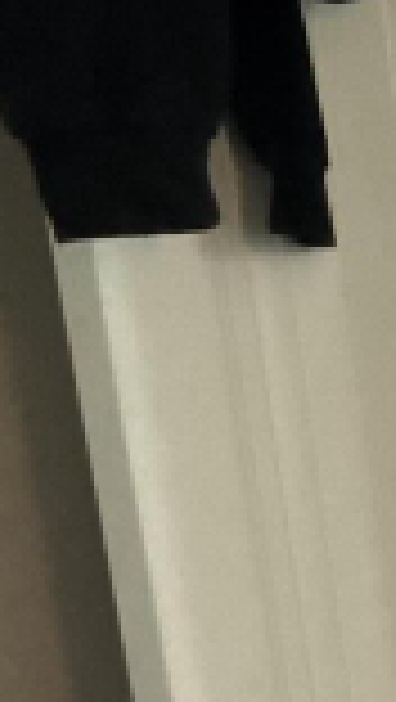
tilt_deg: -11.1
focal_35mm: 65
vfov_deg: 32.3
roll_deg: +2.6
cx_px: 932
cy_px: 416
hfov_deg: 13.7
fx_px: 1211
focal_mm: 2.22
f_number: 2.2
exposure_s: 1/60
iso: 800
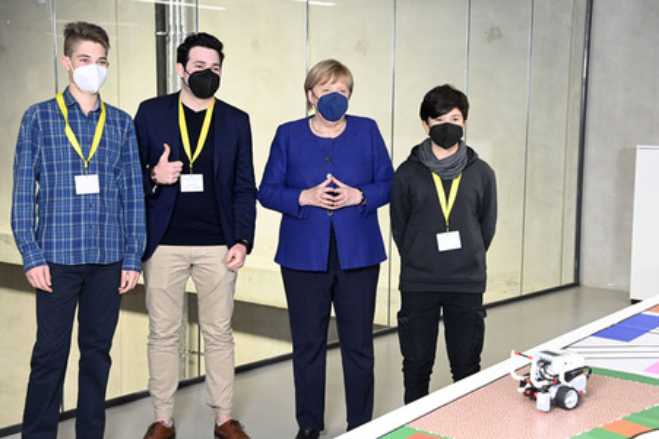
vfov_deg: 28.0
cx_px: 330
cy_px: 220
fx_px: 878
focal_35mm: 48
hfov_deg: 41.1
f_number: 6.3
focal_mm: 48
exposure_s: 1/200
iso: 4000
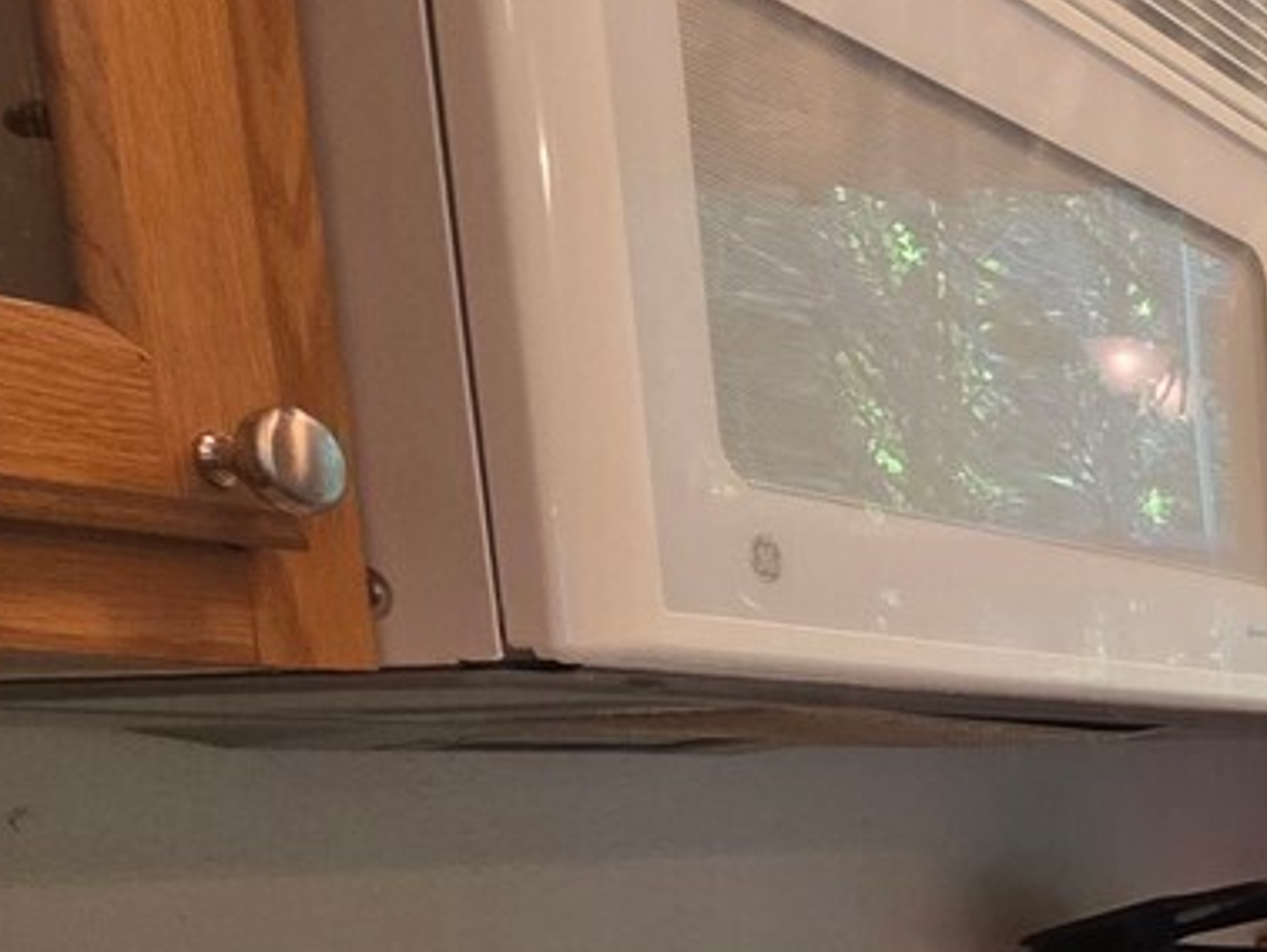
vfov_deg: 24.2
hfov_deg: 21.0
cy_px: 1130
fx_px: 2014
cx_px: 2363
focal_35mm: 55
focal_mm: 2.2
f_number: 1.9
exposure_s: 1/60
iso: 200
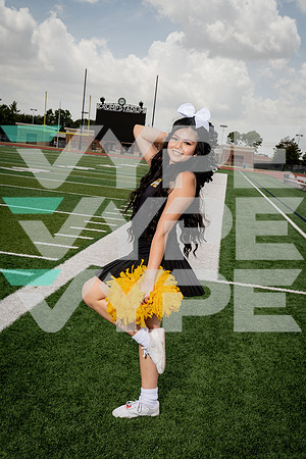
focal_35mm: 44
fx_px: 561
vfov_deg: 44.5
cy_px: 230
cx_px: 153
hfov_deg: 30.5
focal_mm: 44
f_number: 10
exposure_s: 1/200
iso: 100
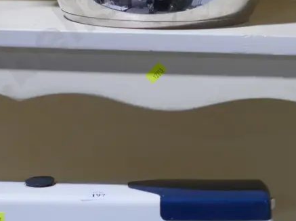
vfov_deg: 7.5
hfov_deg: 10.0
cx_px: 159
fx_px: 1683
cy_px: -38
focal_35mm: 197
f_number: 5.6
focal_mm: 42
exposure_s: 1/100
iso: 640
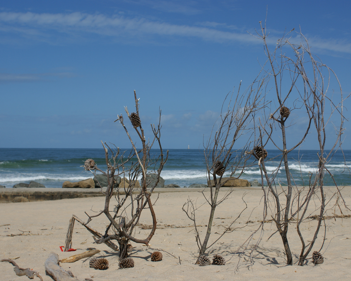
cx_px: 193
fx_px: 530
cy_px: 140
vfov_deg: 29.7
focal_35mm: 51
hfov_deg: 36.6
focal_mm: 30
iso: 100
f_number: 5.6
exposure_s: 1/1600
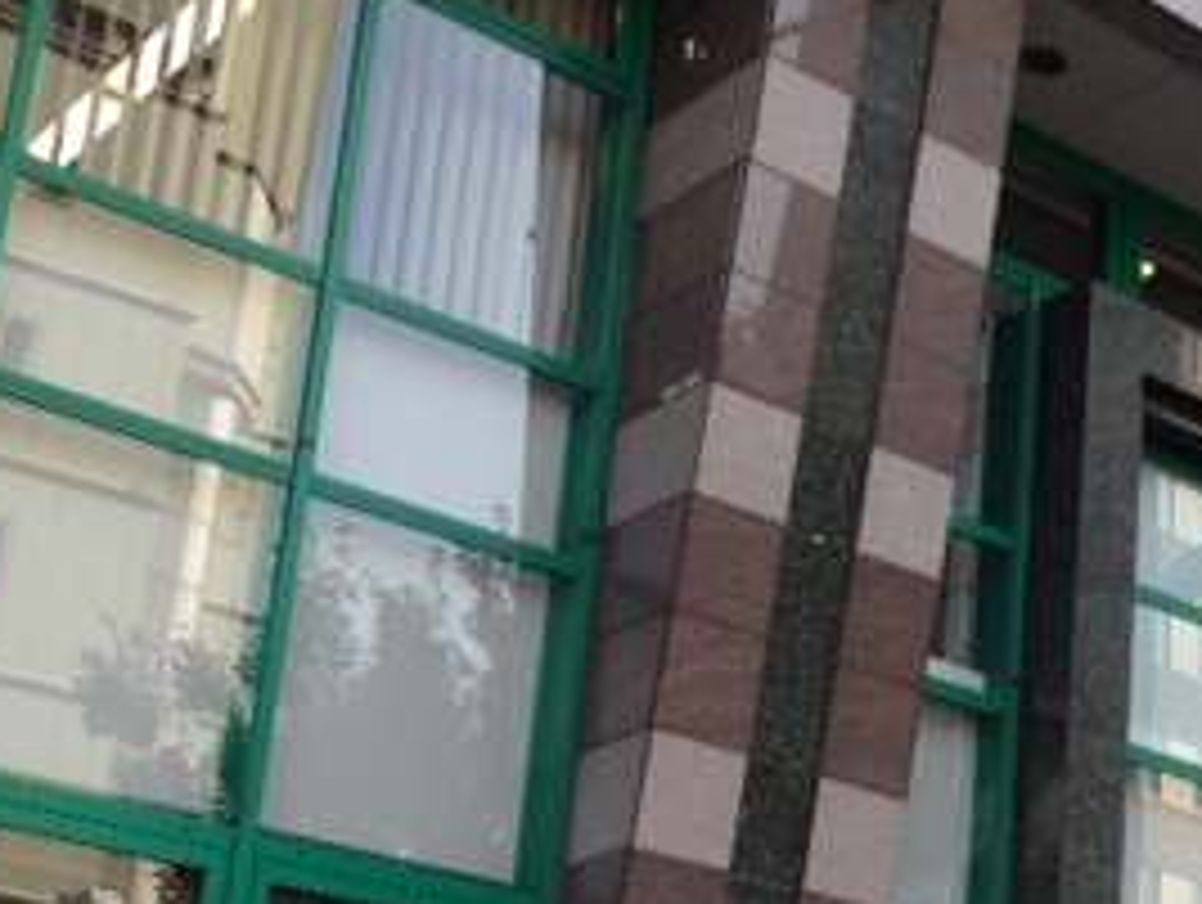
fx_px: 2747
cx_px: 1234
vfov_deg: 18.5
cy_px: 742
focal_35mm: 79
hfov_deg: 23.5
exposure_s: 1/282
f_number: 2.4
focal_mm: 4.13
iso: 50
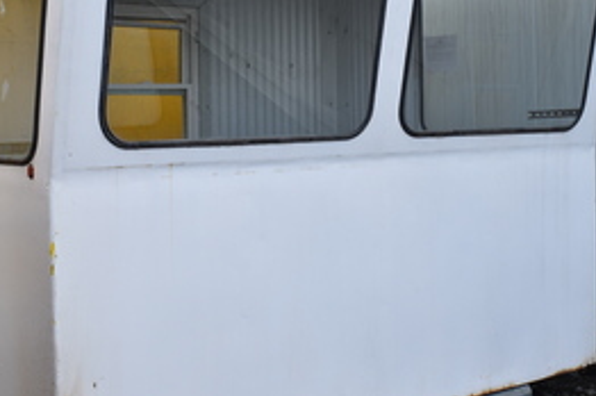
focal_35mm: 63
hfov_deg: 31.9
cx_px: 314
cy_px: 135
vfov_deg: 21.4
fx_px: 1042
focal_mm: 22
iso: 100
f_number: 8
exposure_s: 1/100
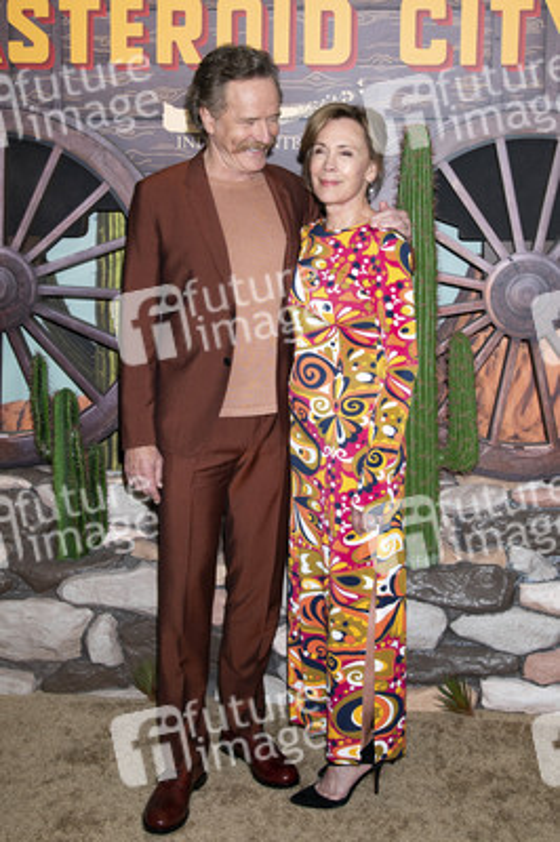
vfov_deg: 58.8
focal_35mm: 32
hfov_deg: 41.0
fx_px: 748
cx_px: 280
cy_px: 421
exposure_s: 1/200
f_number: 5.6
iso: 400
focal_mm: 32
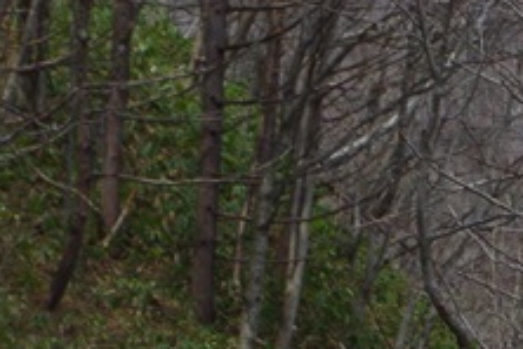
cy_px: 585
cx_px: 1062
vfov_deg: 5.3
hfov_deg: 7.7
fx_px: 3704
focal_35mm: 255
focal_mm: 30.63
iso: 200
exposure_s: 1/160
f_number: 11
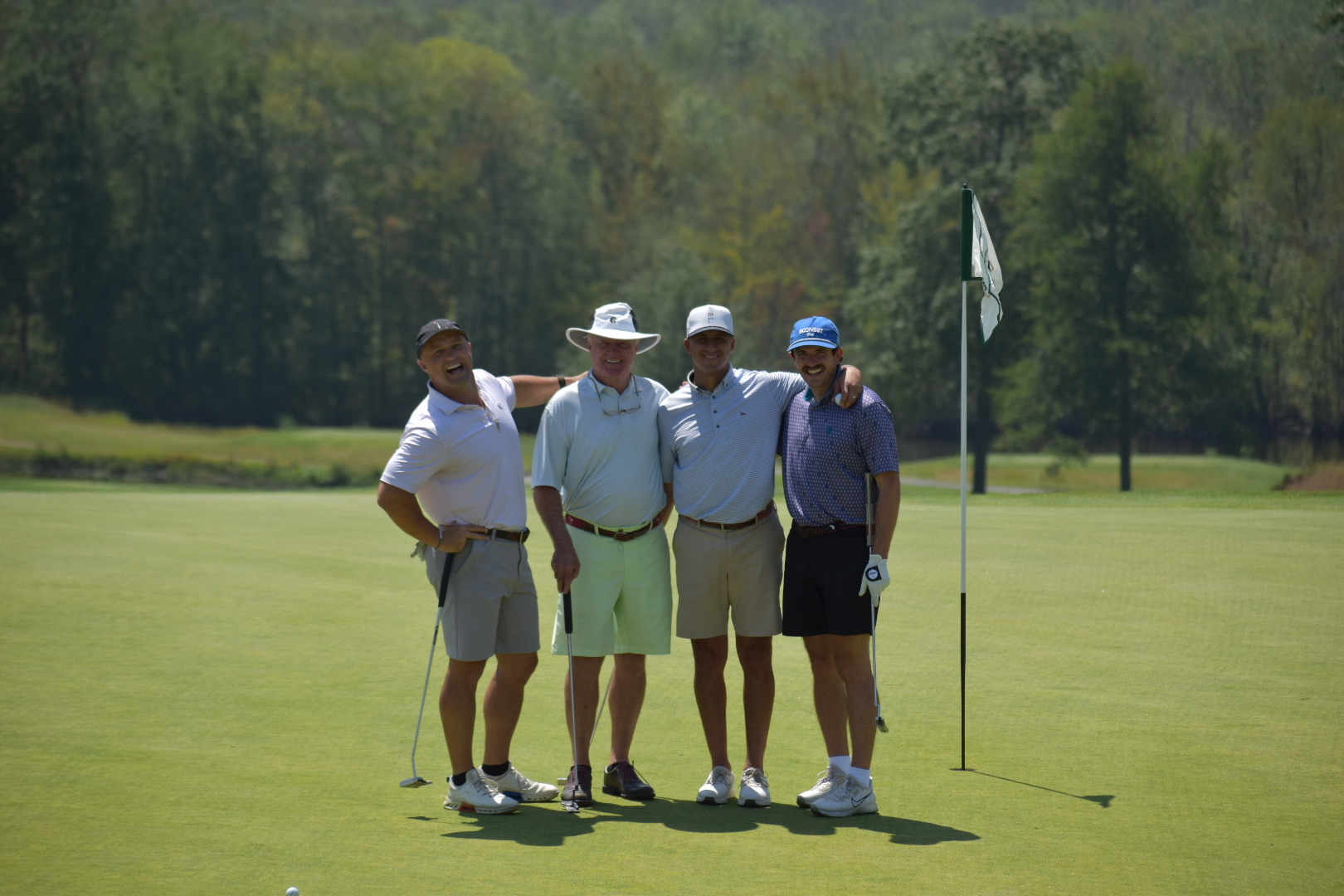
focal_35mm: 218
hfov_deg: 9.5
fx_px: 8119
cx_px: 672
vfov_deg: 6.3
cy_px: 448
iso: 200
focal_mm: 145
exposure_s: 1/2000
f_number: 5.6
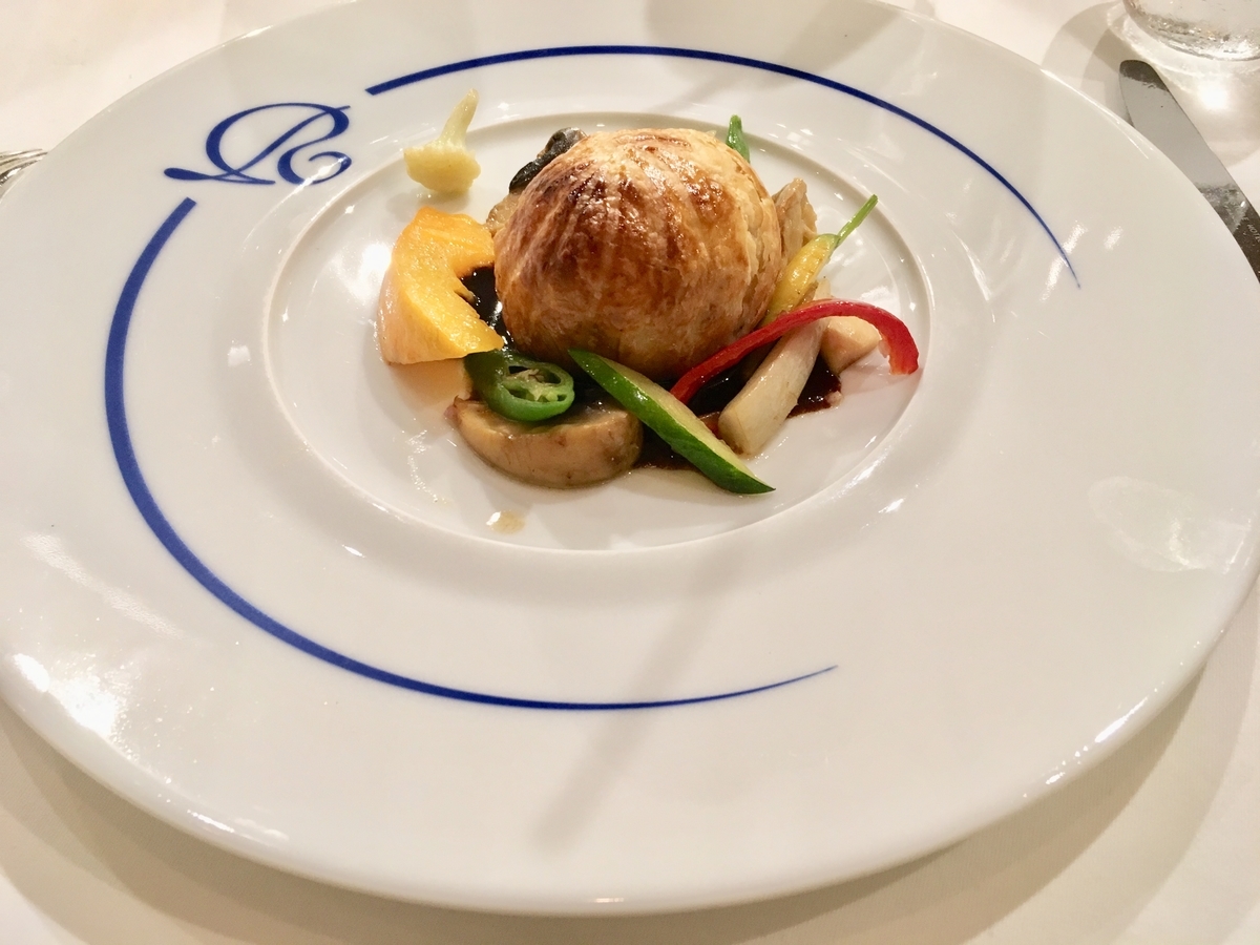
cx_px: 630
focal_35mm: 29
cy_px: 472
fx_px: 1056
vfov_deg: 48.2
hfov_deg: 61.7
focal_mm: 4.15
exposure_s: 1/33
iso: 125
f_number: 2.2
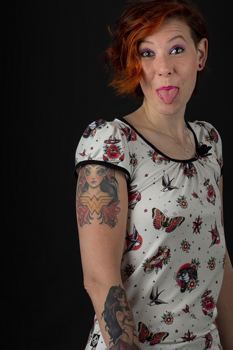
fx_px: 1368
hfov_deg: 9.7
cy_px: 257
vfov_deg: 14.5
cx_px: 126
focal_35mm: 141
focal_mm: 70
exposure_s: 1/250
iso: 50
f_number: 14
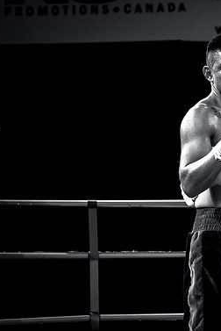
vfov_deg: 16.5
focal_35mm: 124
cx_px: 215
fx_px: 1140
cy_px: 145
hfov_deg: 11.0
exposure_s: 1/1000
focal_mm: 70
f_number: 2.8
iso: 2000
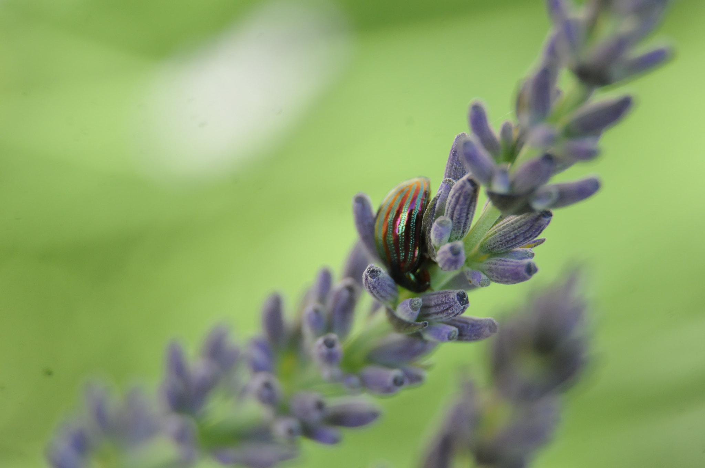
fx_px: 3961
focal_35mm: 202
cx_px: 352
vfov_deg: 6.8
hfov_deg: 10.2
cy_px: 234
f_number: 5.6
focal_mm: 135
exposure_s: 1/200
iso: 800
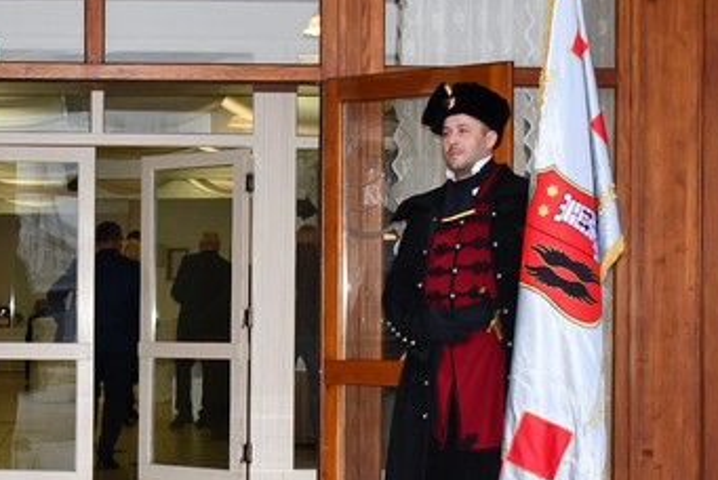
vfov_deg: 13.4
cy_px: 329
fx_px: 2036
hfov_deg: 19.8
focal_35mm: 102
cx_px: 177
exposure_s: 1/80
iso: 400
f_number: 3.8
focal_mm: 23
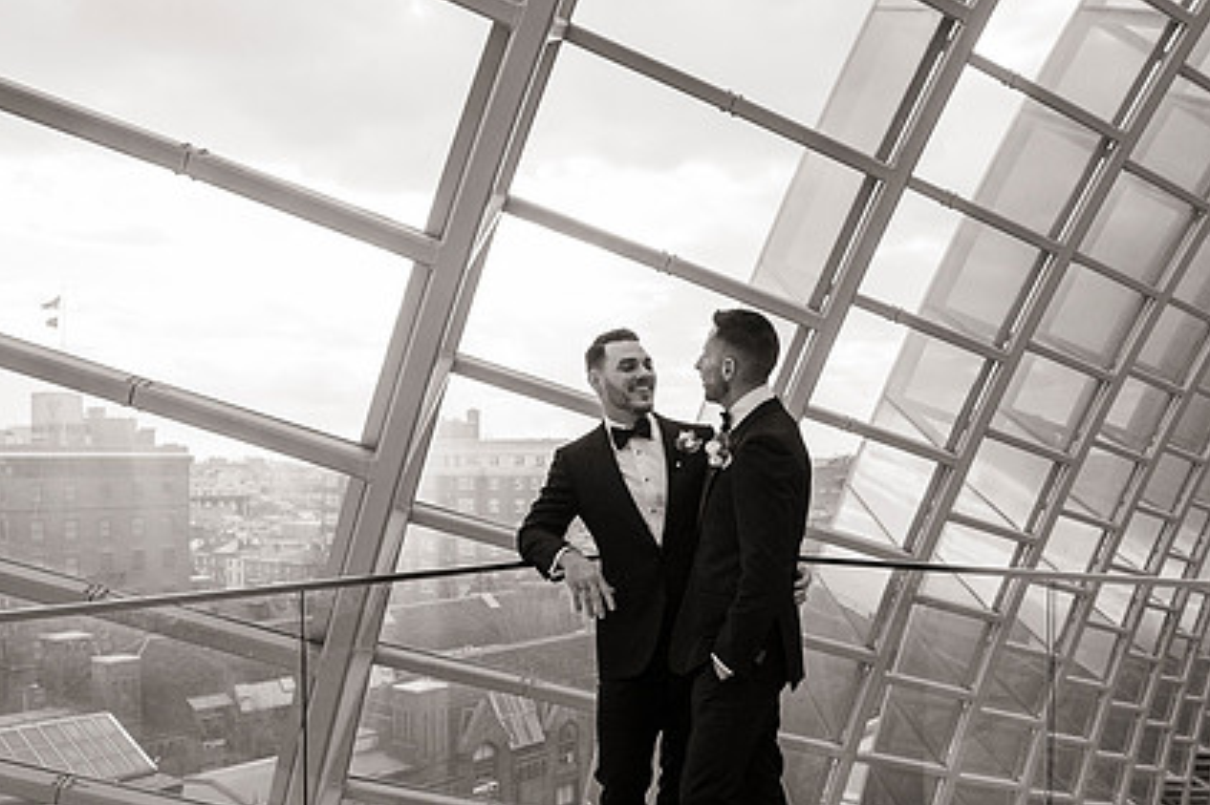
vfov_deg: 39.8
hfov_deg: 57.2
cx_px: 659
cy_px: 480
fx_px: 1109
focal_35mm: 33
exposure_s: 1/640
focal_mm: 24
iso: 1600
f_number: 8
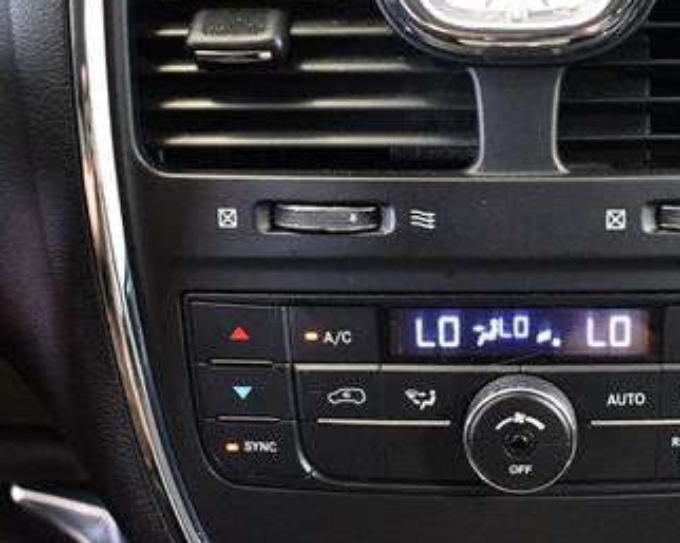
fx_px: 1126
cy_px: 287
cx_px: 520
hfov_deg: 32.9
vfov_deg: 27.1
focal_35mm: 56
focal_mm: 20
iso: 9000
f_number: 3.5
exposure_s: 1/60
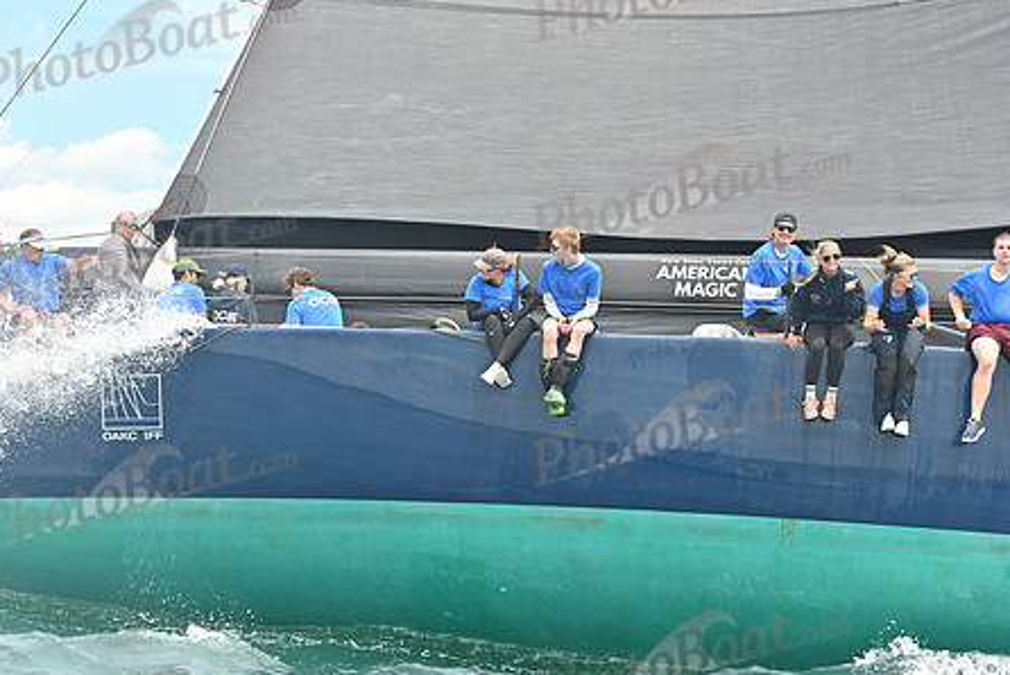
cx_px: 417
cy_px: 341
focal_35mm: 91
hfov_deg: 22.3
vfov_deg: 15.0
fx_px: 2555
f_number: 4.5
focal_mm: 70
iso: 250
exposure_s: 1/1250
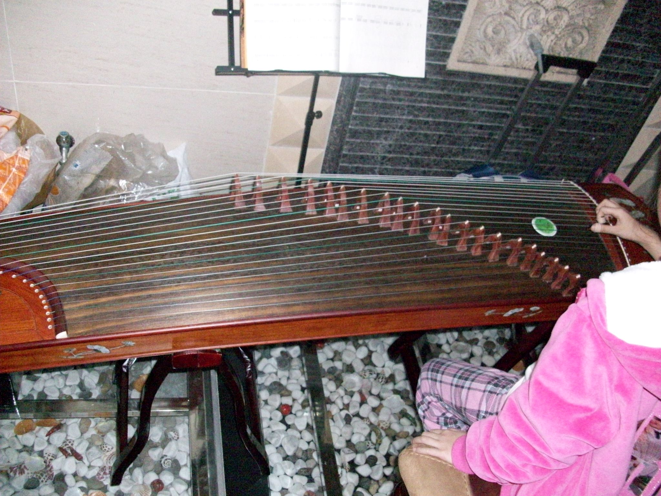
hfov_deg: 54.0
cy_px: 248
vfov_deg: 41.8
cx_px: 330
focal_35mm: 34
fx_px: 649
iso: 800
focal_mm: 5.7
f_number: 2.8
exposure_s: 1/128
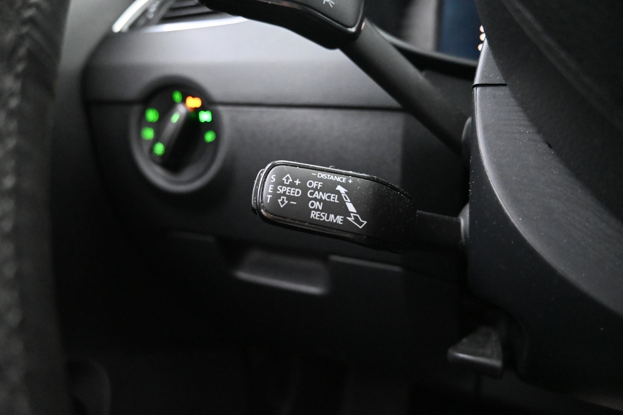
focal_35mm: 24
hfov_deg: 73.7
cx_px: 312
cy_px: 208
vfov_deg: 53.1
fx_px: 415
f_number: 3.5
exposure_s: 1/25
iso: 9000
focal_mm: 16
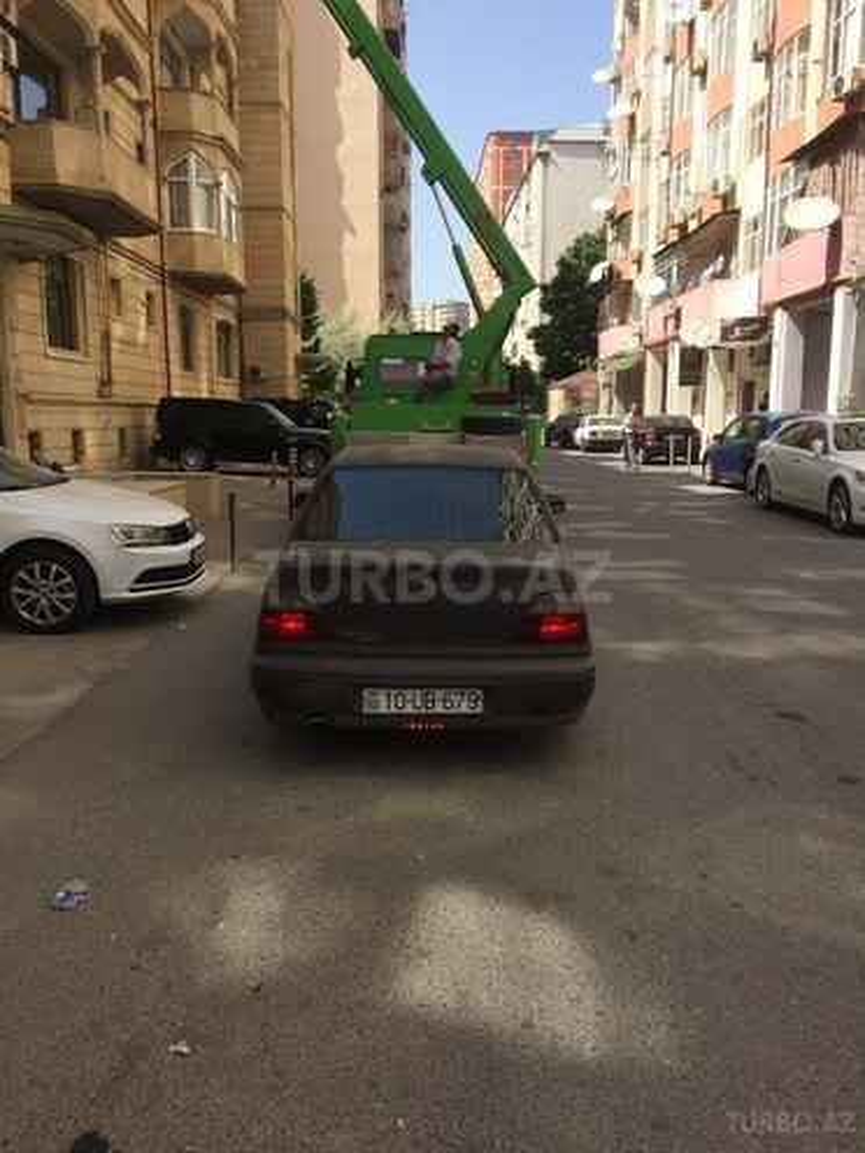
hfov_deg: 48.2
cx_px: 432
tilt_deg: -13.8
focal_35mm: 29
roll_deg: +1.5
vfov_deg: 61.7
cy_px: 576
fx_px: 966
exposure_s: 1/1368
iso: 32
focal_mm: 4.15
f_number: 2.2
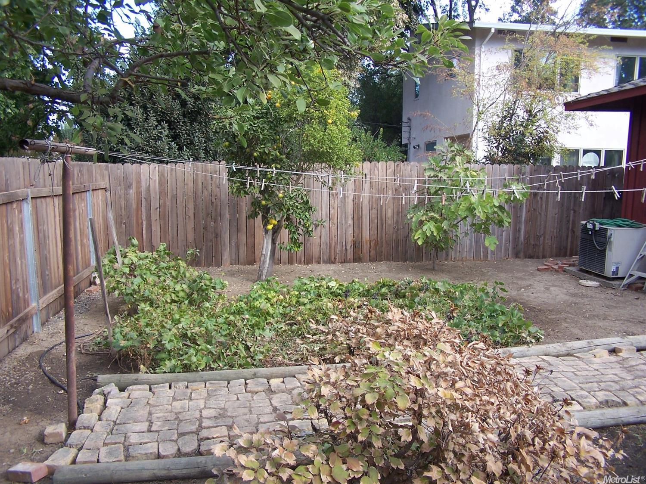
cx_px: 323
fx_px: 709
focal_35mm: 38
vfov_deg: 37.7
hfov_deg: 49.0
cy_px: 242
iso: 80
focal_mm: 6.3
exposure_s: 1/125
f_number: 2.8
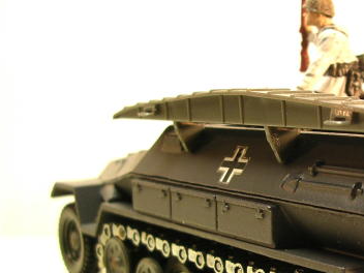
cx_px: 329
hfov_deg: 27.2
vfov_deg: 21.2
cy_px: 182
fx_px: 726
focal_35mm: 69
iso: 100
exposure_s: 1/72.8
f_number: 2.8
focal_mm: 5.8
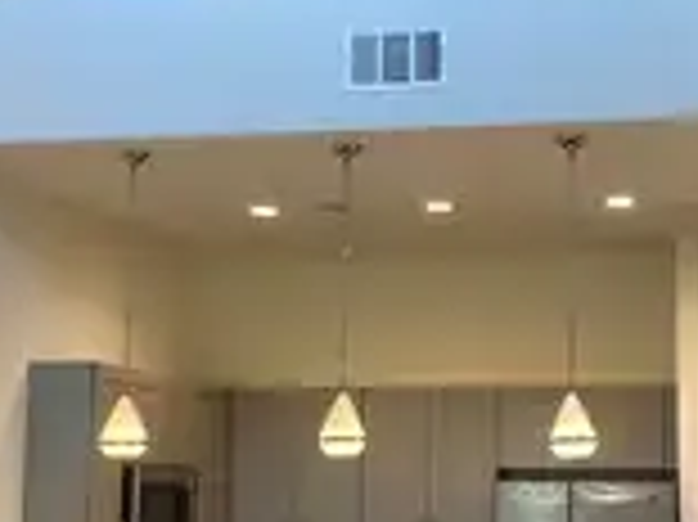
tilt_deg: +6.2
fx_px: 1350
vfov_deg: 21.9
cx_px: 482
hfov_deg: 28.7
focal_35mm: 67
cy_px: 324
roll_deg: +0.3
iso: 80
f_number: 1.6
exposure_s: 1/120
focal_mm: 4.2
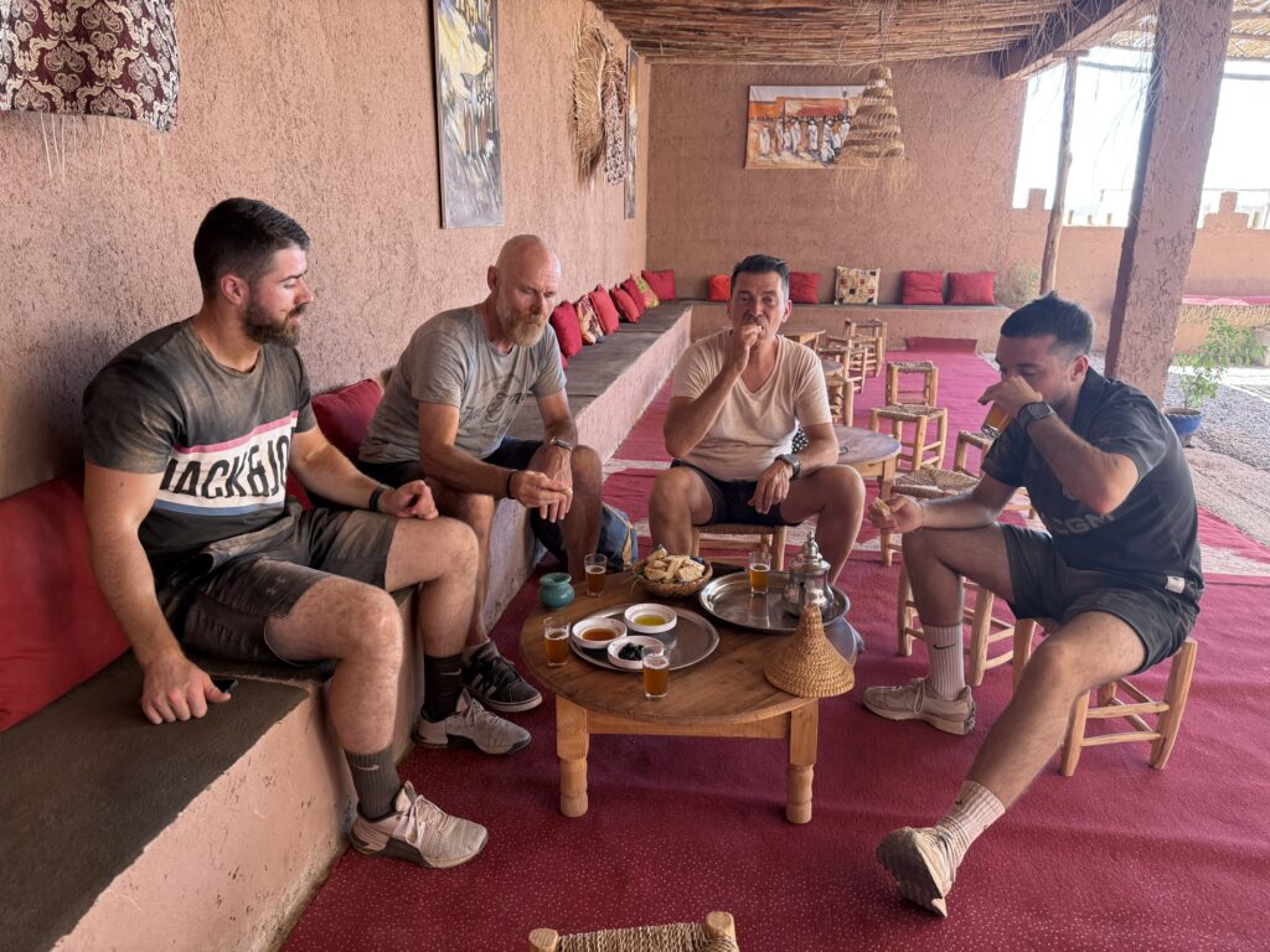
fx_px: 881
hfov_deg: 71.6
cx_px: 635
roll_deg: -1.0
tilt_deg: -15.8
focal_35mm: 24
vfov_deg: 56.8
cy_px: 476
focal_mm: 6.76
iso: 200
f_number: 1.78
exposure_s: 1/121
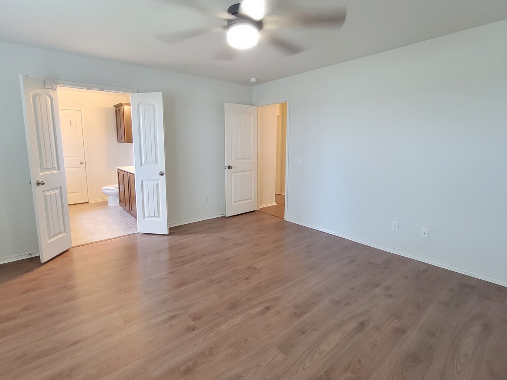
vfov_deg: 78.0
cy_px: 173
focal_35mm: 16
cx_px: 236
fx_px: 234
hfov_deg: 94.3
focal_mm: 2.2
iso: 500
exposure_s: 1/30
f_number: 2.2
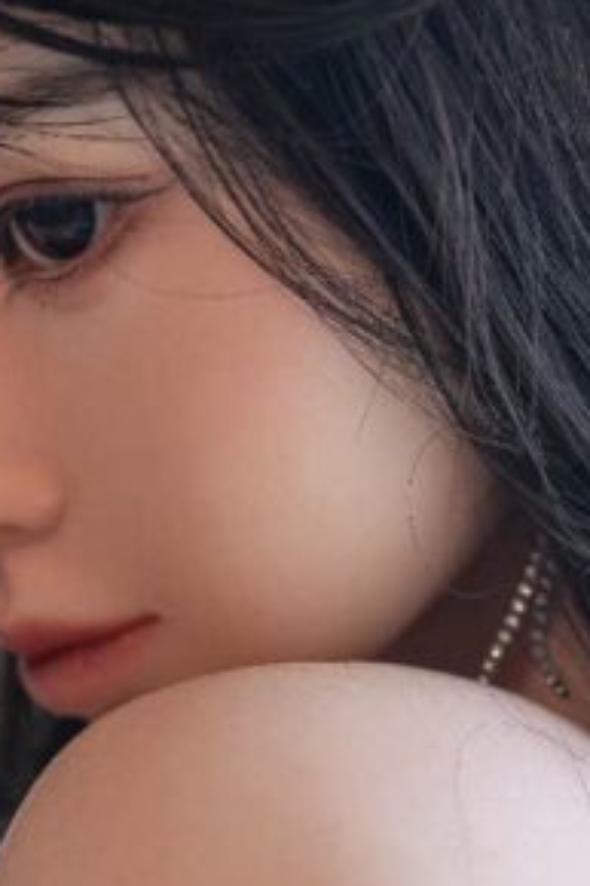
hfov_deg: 9.9
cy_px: 846
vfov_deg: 14.7
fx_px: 3396
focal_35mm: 138
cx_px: 90
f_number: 2.8
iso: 200
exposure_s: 1/250
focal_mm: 50
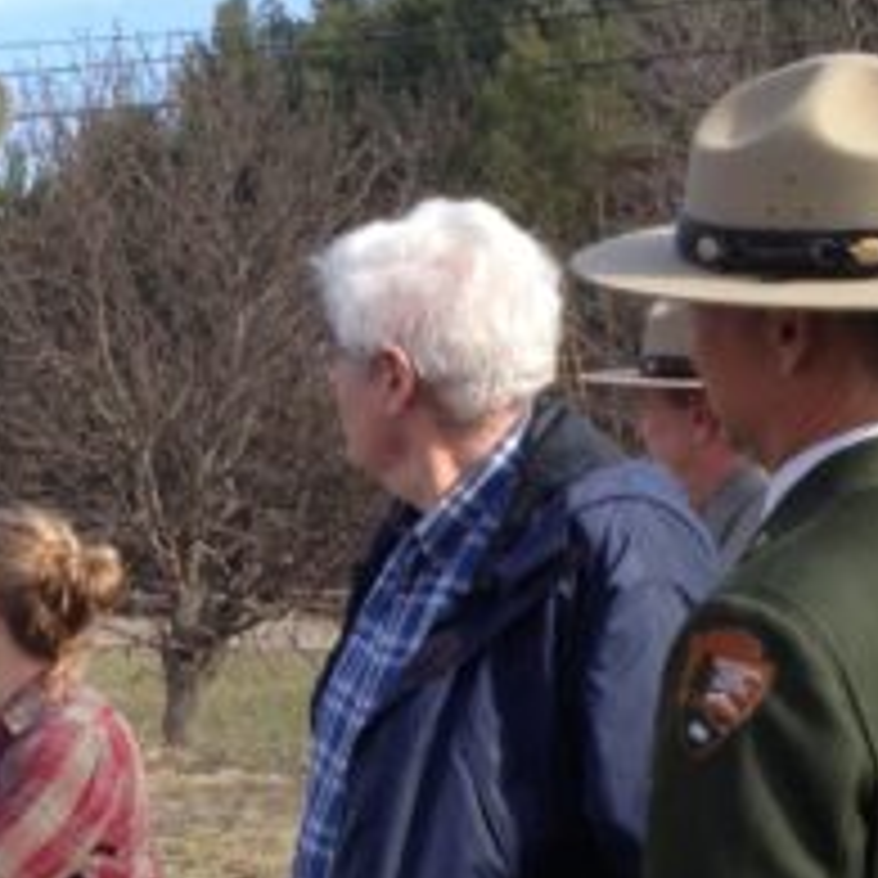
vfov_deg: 18.1
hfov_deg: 18.0
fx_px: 2726
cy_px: 711
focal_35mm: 95
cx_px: 95
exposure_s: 1/800
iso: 50
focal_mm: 4.28
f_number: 2.4
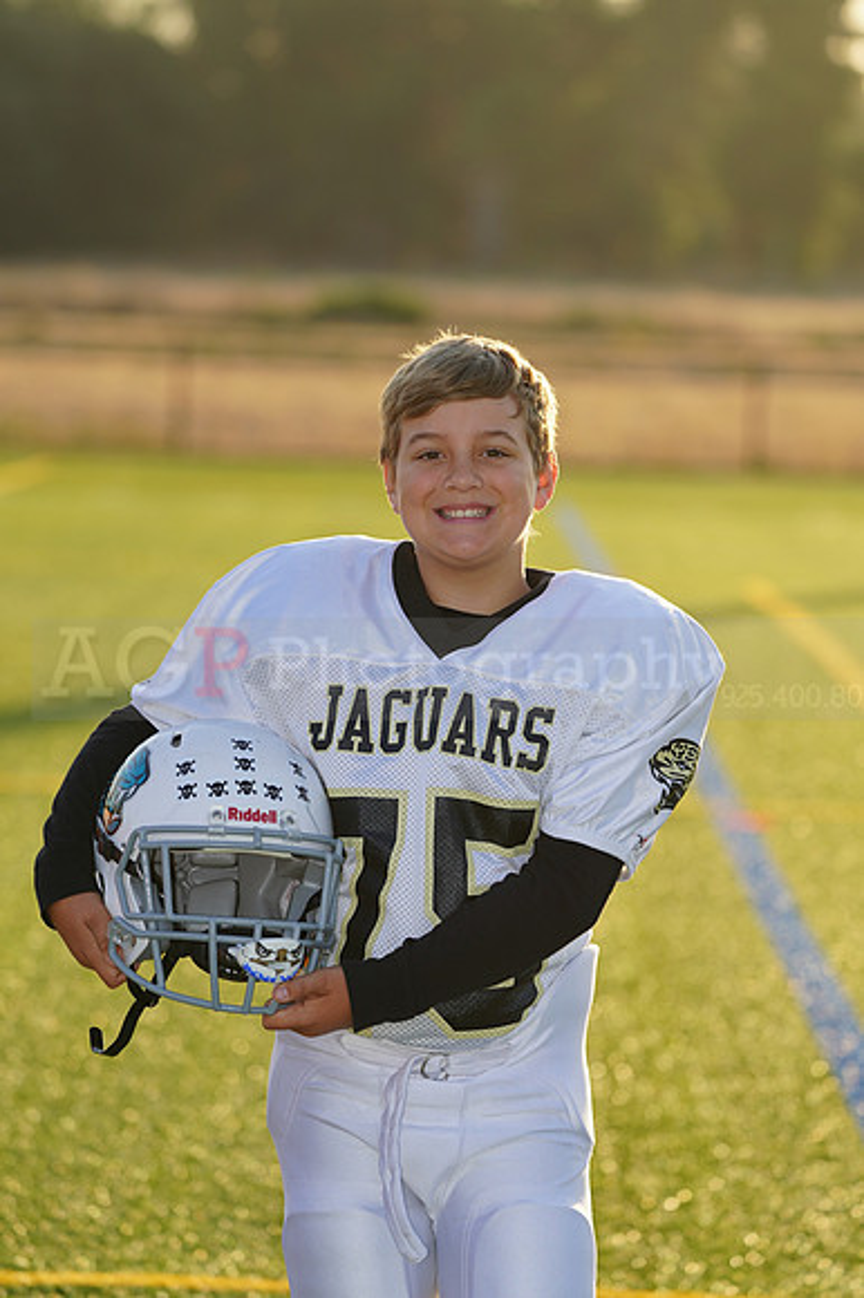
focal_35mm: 203
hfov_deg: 6.8
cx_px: 432
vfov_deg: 10.1
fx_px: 7316
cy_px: 649
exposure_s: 1/250
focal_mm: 203
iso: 100
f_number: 5.6
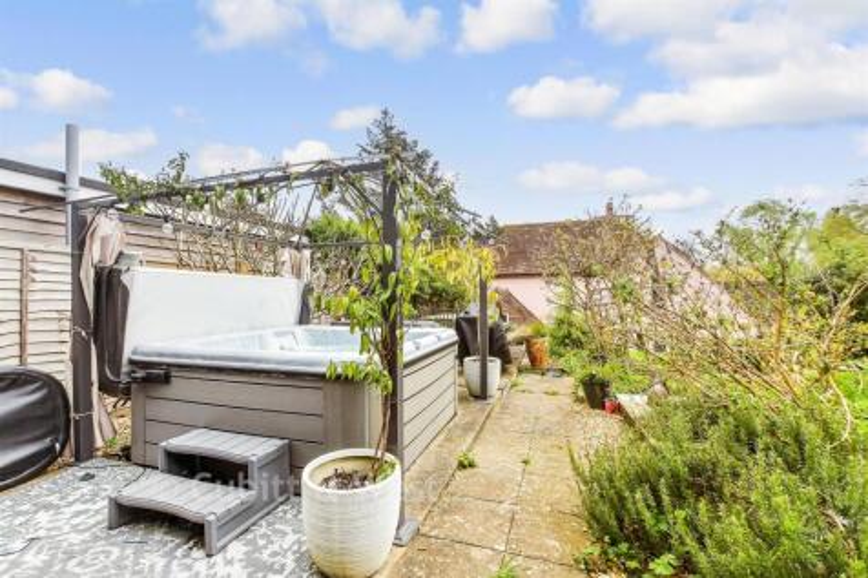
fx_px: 362
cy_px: 289
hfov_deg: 100.4
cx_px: 434
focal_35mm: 15
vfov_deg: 77.3
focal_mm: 10
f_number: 8
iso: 160
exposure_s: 1/200
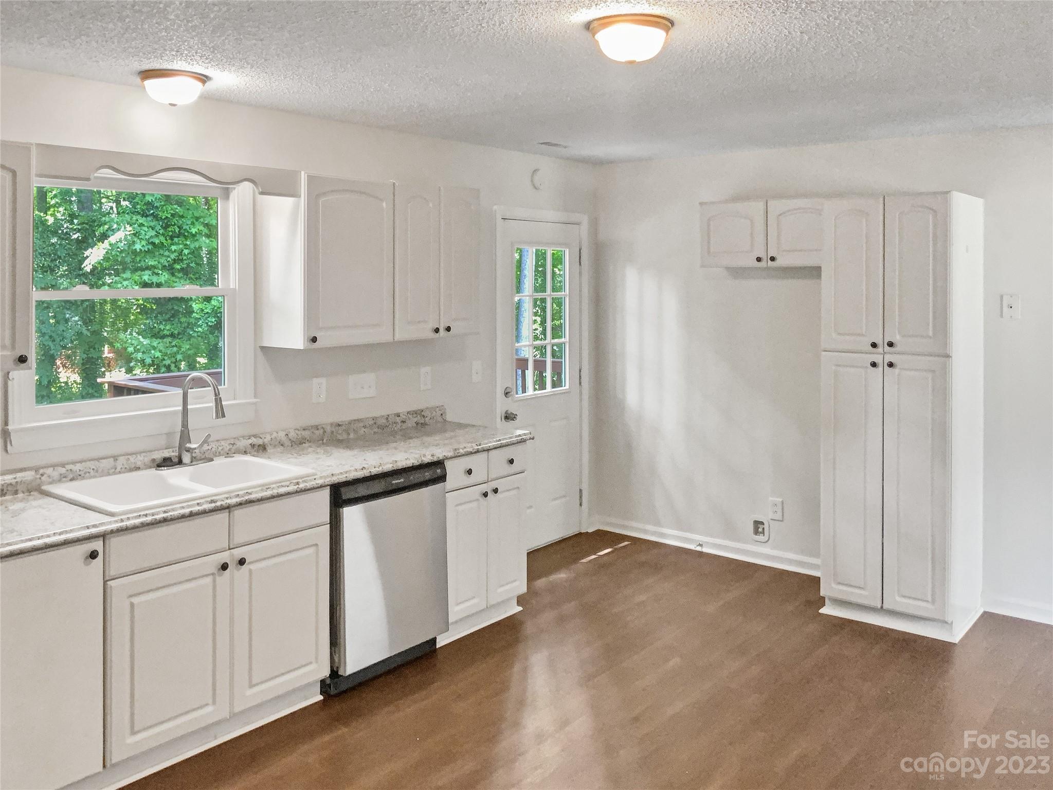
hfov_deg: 61.7
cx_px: 526
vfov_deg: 48.2
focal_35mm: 29
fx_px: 882
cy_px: 395
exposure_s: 1/60
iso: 160
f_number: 1.8
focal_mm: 3
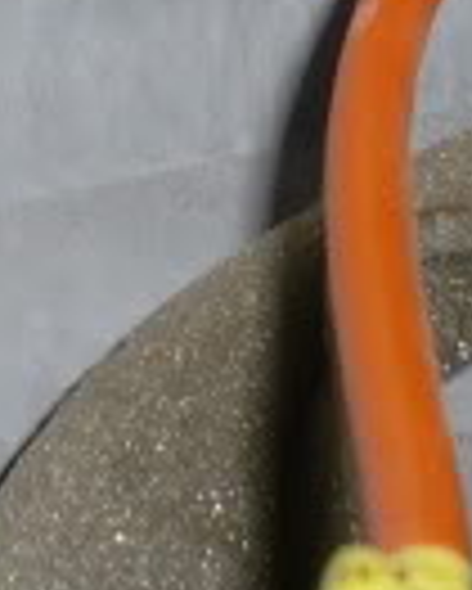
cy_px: -428
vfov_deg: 6.9
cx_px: 238
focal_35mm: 275
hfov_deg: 5.6
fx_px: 4796
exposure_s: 1/60
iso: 125
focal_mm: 6.3
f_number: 2.8
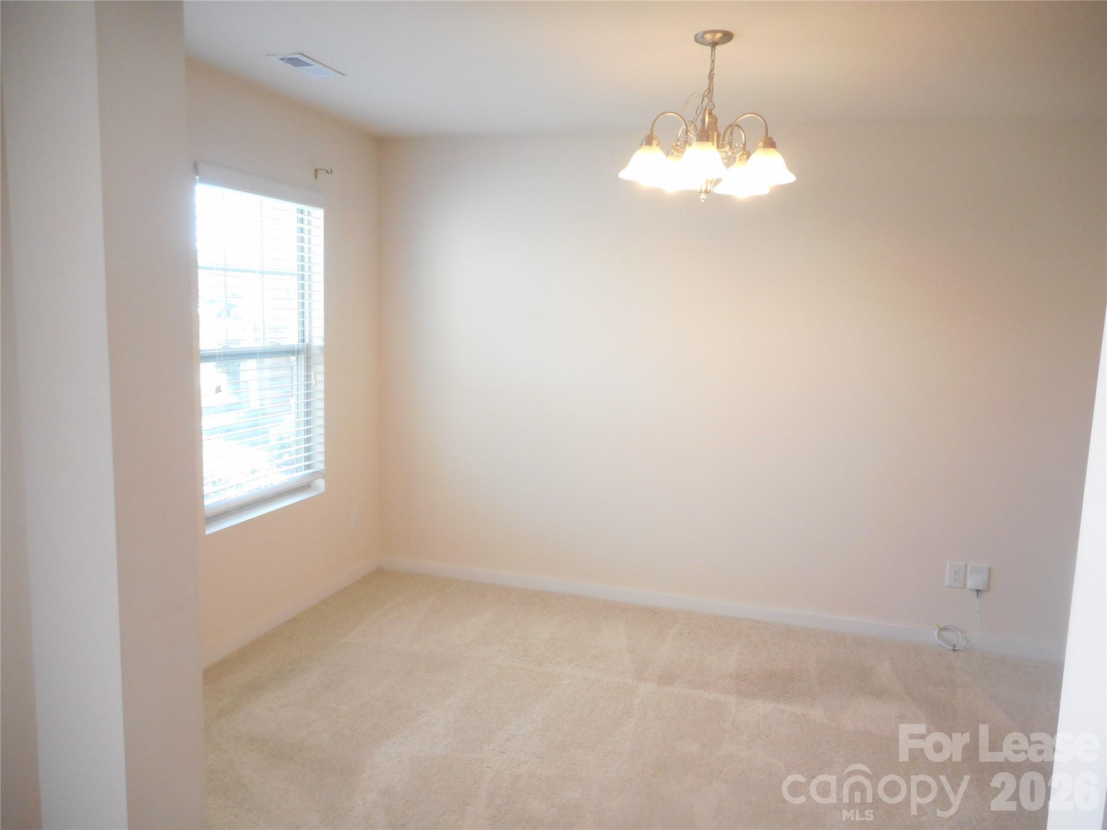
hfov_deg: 69.4
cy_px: 415
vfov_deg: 54.9
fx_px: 799
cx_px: 554
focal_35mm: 25
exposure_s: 1/30
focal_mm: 4.5
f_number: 3.7
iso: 220
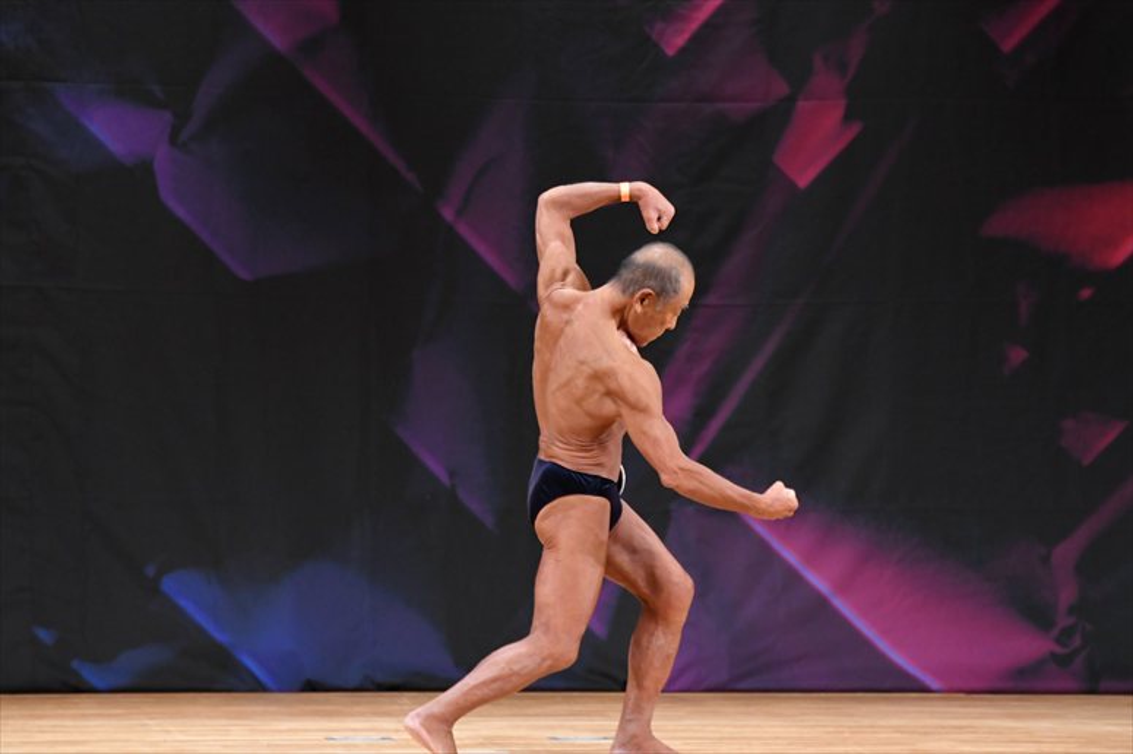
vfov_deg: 4.8
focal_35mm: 285
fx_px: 8965
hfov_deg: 7.2
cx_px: 566
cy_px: 377
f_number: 5.6
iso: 3200
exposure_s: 1/400
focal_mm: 190
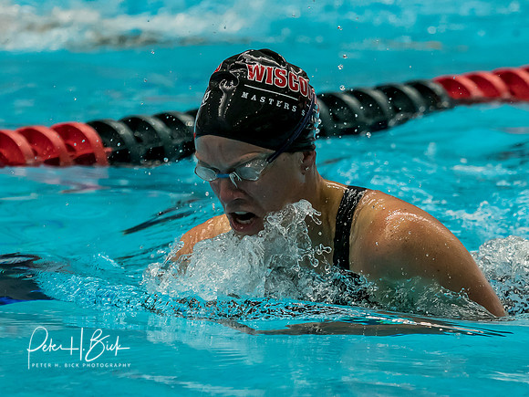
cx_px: 266
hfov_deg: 5.6
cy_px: 285
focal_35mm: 354
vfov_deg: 4.2
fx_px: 5416
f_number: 2.8
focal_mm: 106
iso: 1600
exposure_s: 1/1000
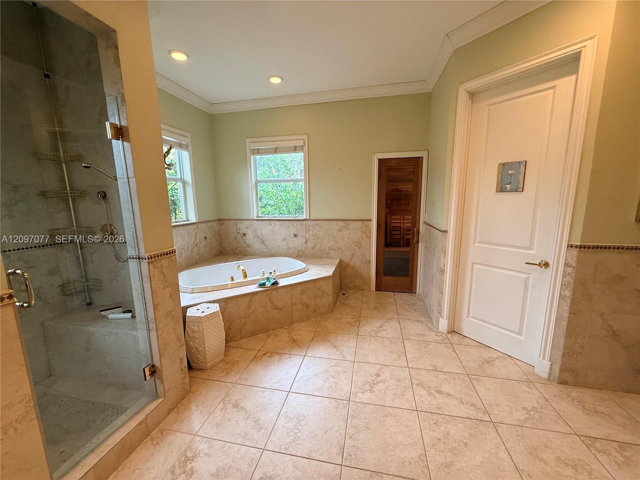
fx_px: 259
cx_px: 320
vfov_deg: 85.7
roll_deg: +0.4
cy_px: 240
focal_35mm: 14
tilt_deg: -9.9
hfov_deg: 102.1
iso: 250
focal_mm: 2.22
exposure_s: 1/120
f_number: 2.2
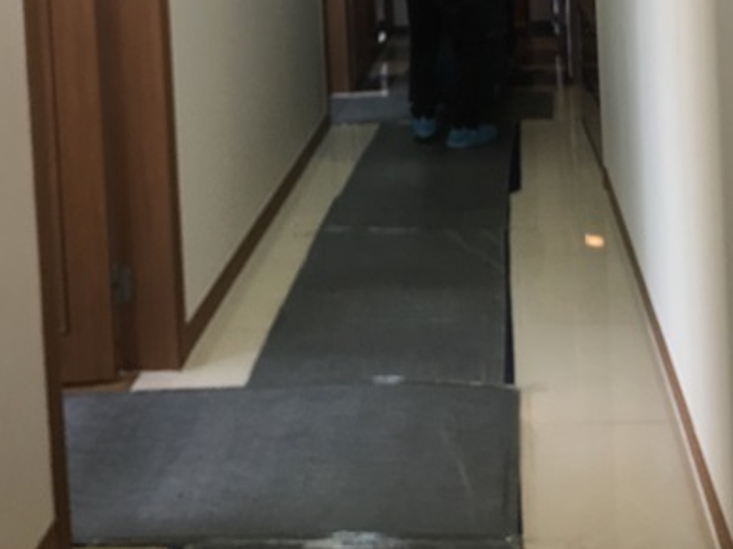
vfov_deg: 25.2
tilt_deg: -2.5
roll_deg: +2.1
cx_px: 415
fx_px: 1143
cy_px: -47
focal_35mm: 54
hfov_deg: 35.5
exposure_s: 1/15
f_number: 2.2
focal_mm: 4.15
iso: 40
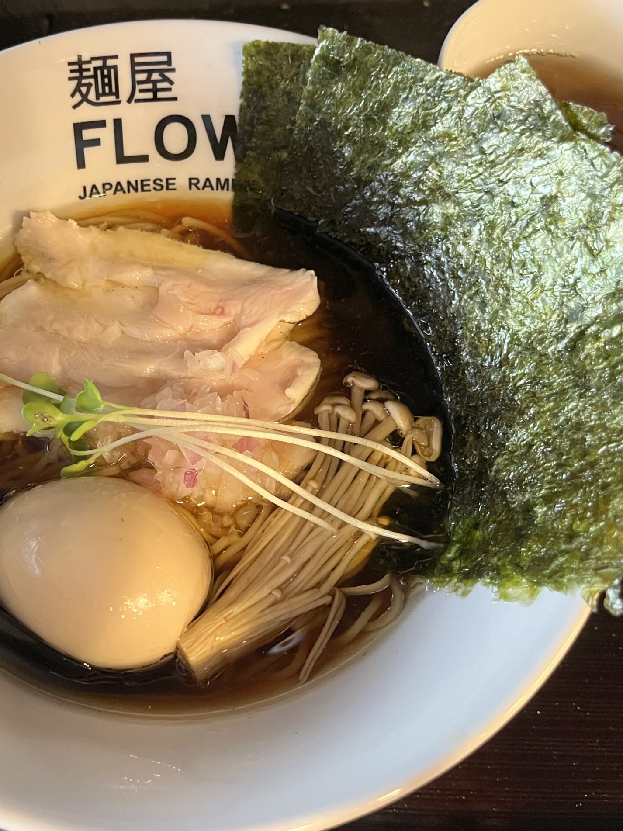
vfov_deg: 52.6
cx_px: 173
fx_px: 840
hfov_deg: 39.8
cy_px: 416
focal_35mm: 35
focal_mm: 5.1
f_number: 1.6
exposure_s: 1/50
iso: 500
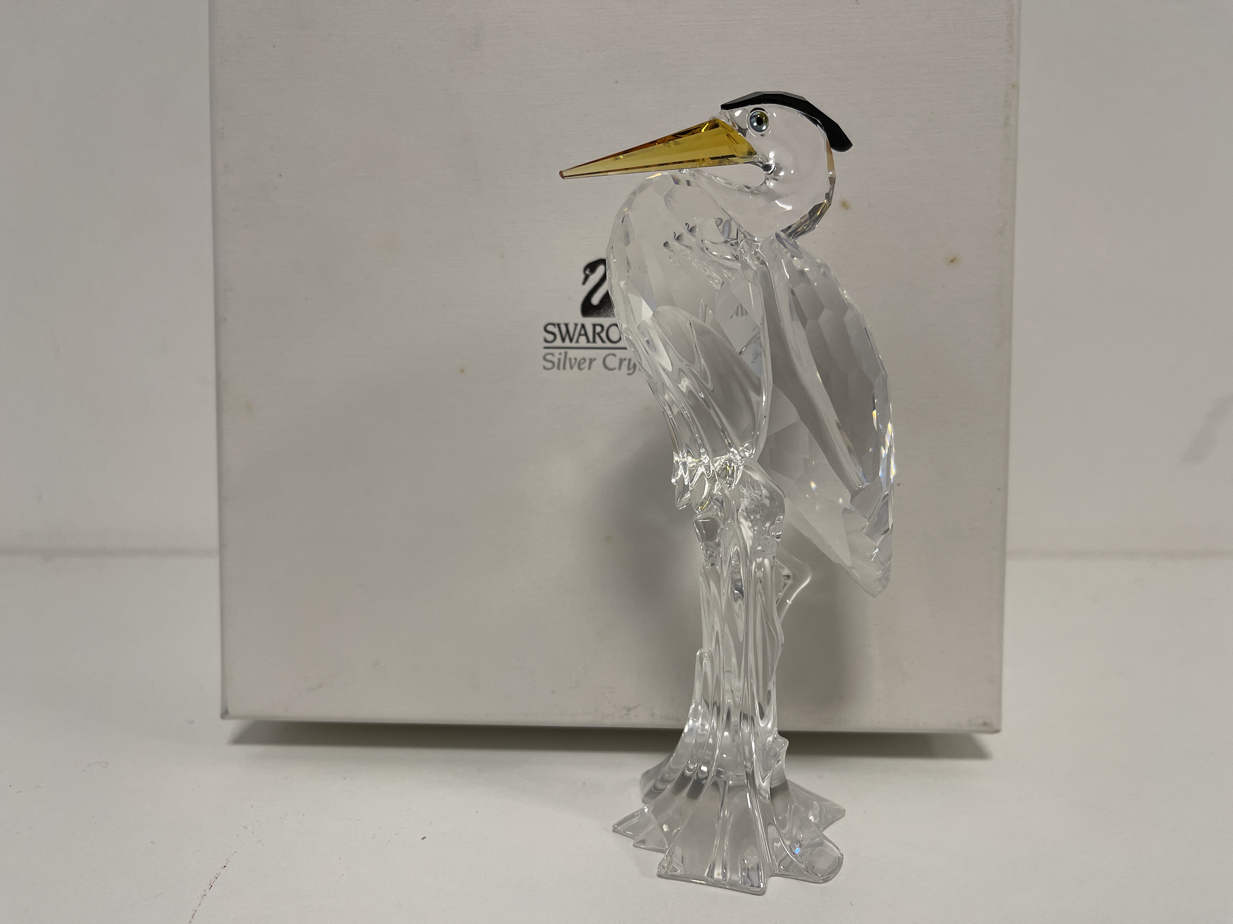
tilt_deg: -8.0
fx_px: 890
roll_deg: -1.0
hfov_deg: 69.4
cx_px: 616
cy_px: 462
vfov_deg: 54.9
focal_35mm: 25
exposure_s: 1/100
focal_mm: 5.1
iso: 80
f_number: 1.6
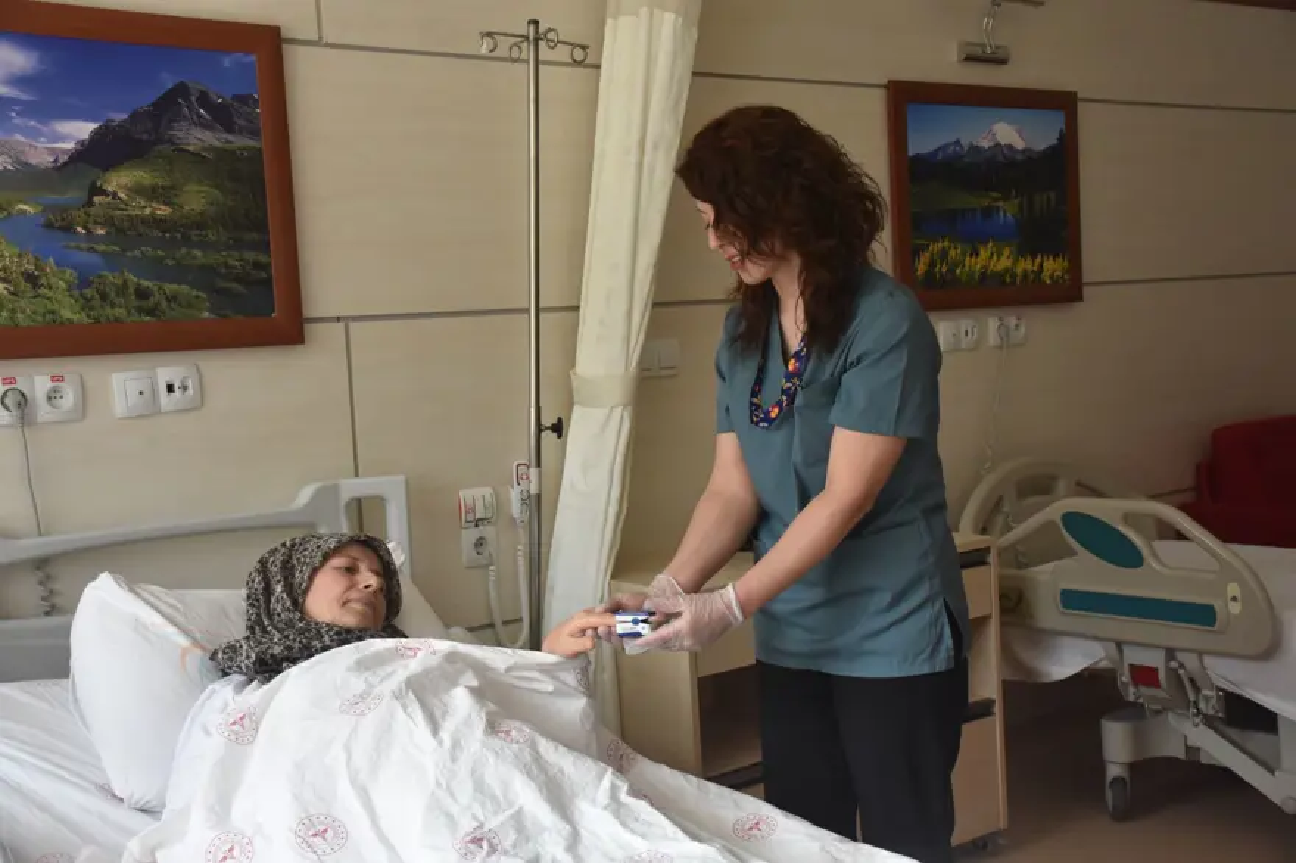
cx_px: 648
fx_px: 1457
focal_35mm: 40
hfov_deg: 47.9
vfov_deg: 33.0
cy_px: 432
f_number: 5.6
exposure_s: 1/125
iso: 800
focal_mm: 27
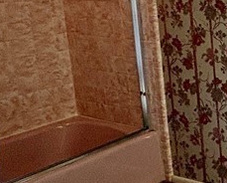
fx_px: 411
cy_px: 29
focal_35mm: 61
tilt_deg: -8.7
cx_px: 403
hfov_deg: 21.2
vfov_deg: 24.5
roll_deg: +0.5
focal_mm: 2.22
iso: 125
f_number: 2.2
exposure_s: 1/120
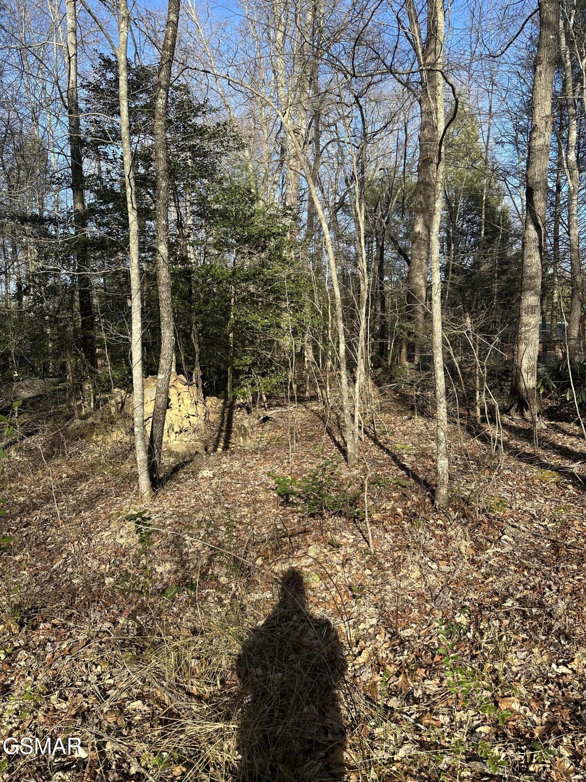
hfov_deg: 56.8
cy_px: 391
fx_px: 542
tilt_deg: -3.6
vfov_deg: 71.6
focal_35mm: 24
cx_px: 293
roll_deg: -0.9
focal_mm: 6.86
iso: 80
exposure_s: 1/1393
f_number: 1.78
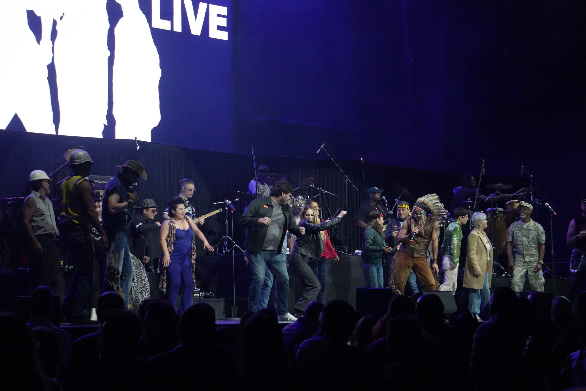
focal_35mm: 93
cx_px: 293
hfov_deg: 21.9
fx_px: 1514
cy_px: 196
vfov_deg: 14.7
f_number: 4.5
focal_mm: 62
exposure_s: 1/640
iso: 4000
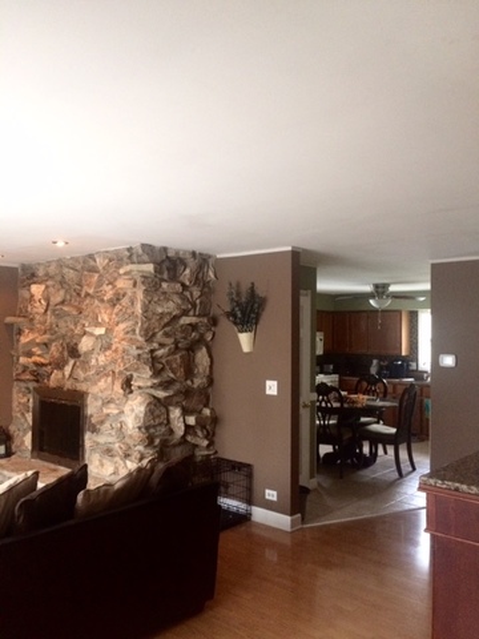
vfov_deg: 61.7
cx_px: 240
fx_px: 535
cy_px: 320
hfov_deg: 48.2
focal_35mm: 29
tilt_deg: -0.3
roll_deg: +0.7
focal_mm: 4.15
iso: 250
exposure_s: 1/15
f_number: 2.2
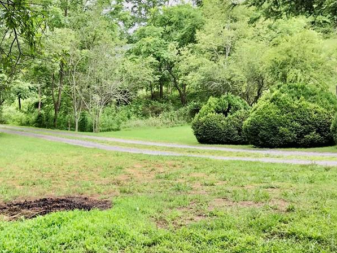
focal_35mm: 48
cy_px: 126
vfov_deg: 30.3
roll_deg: +0.7
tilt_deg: -5.1
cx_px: 124
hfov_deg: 39.4
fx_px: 467
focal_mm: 3.99
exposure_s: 1/127
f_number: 1.8
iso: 20
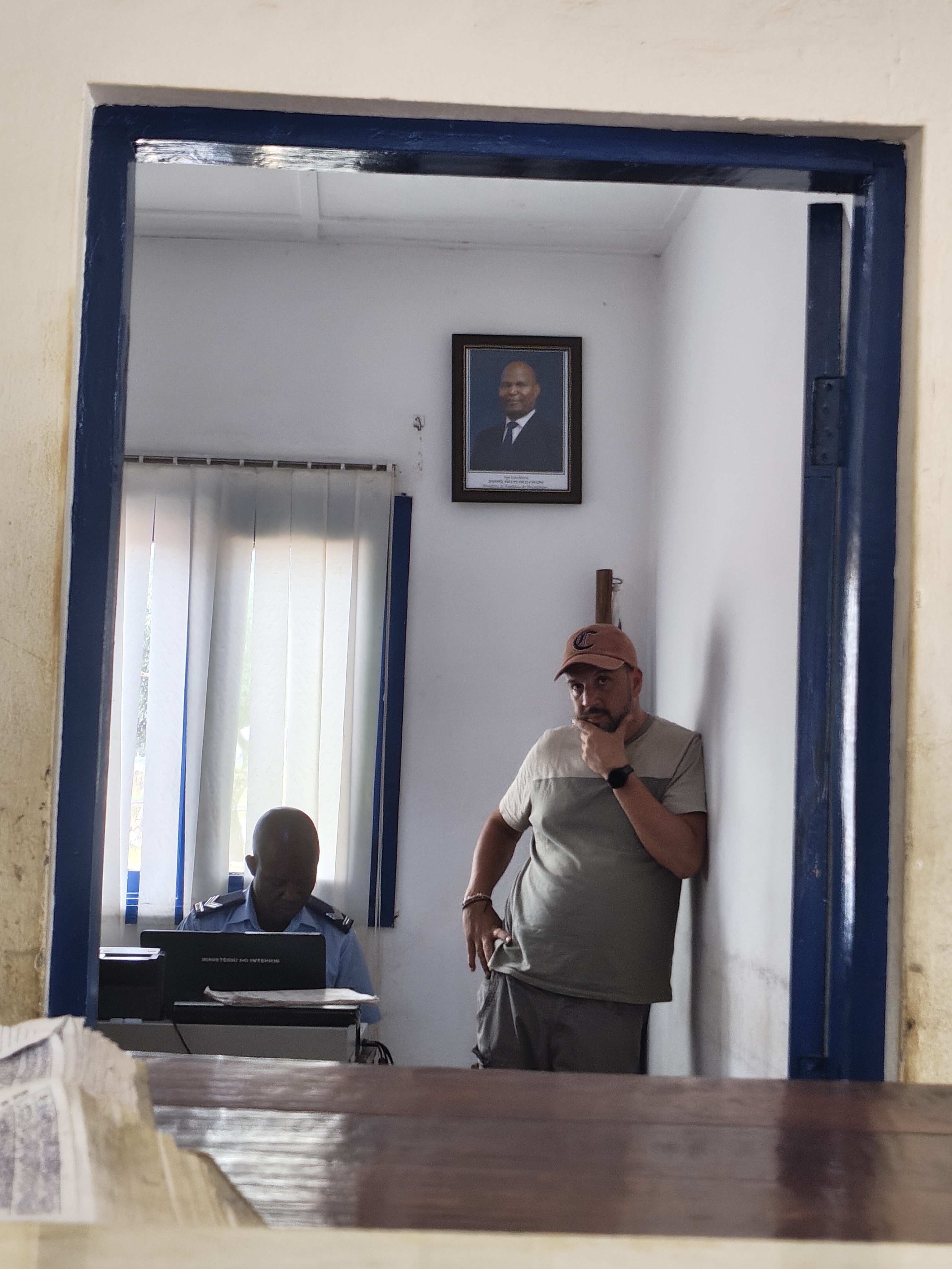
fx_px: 2200
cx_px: 476
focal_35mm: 60
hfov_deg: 24.4
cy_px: 634
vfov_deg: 32.2
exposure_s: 1/100
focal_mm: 5.56
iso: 1138
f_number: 1.88
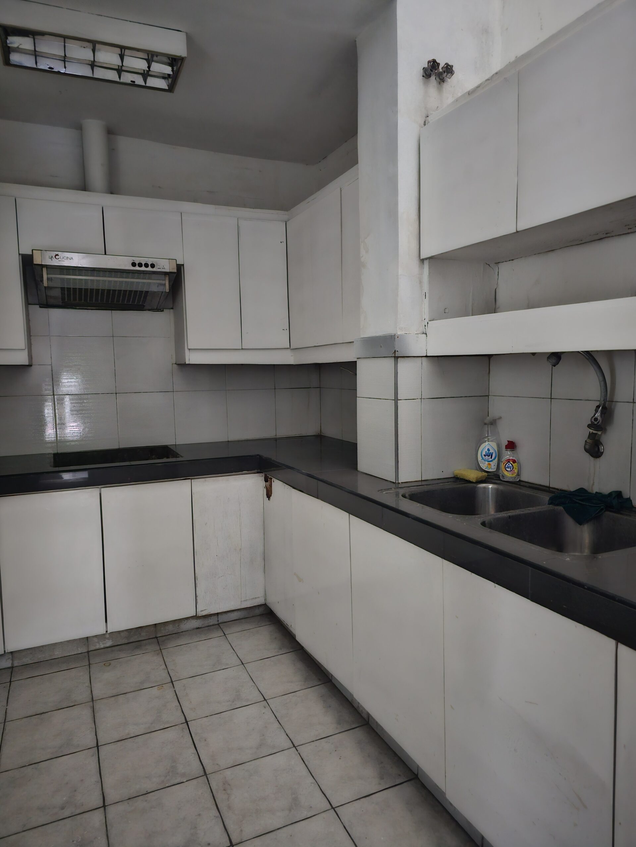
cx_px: 318
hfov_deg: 58.9
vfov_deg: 73.9
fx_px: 563
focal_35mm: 23
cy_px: 424
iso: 1600
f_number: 1.7
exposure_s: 1/15
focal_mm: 6.3
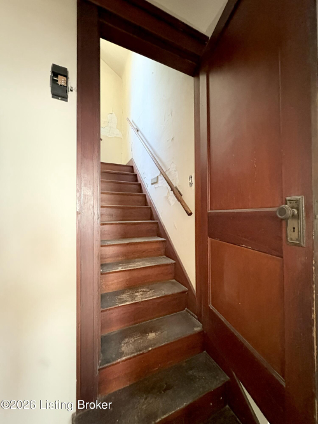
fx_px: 172
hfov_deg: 85.7
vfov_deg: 102.1
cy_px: 212
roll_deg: +0.5
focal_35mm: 14
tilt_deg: +1.2
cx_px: 159
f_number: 2.2
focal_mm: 2.22
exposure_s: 1/30
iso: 1250
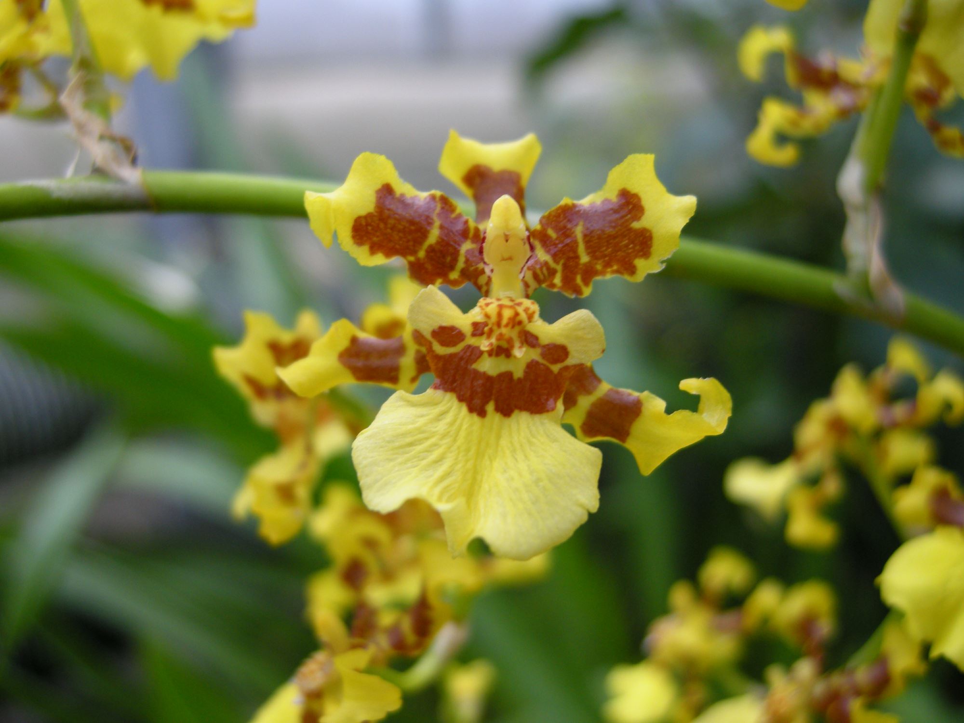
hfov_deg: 52.6
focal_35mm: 35
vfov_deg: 40.7
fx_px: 975
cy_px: 362
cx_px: 482
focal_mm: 7.5
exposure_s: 1/53.8
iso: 120
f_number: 2.7
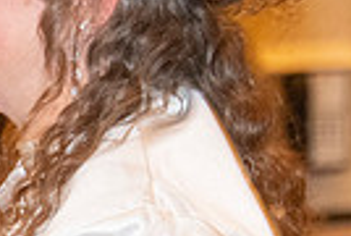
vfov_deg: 1.9
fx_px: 7065
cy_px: 312
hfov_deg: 2.8
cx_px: -260
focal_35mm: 723
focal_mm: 125
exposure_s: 1/60
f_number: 5.6
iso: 2000
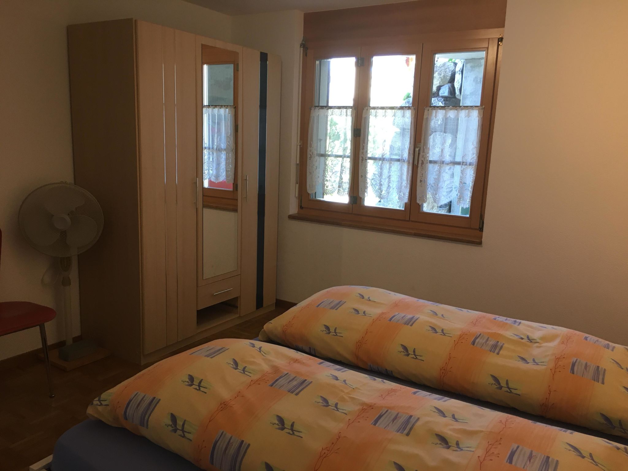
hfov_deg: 61.7
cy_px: 236
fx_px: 526
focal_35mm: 29
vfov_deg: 48.2
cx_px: 314
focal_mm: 4.15
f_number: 2.2
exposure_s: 1/33
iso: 80
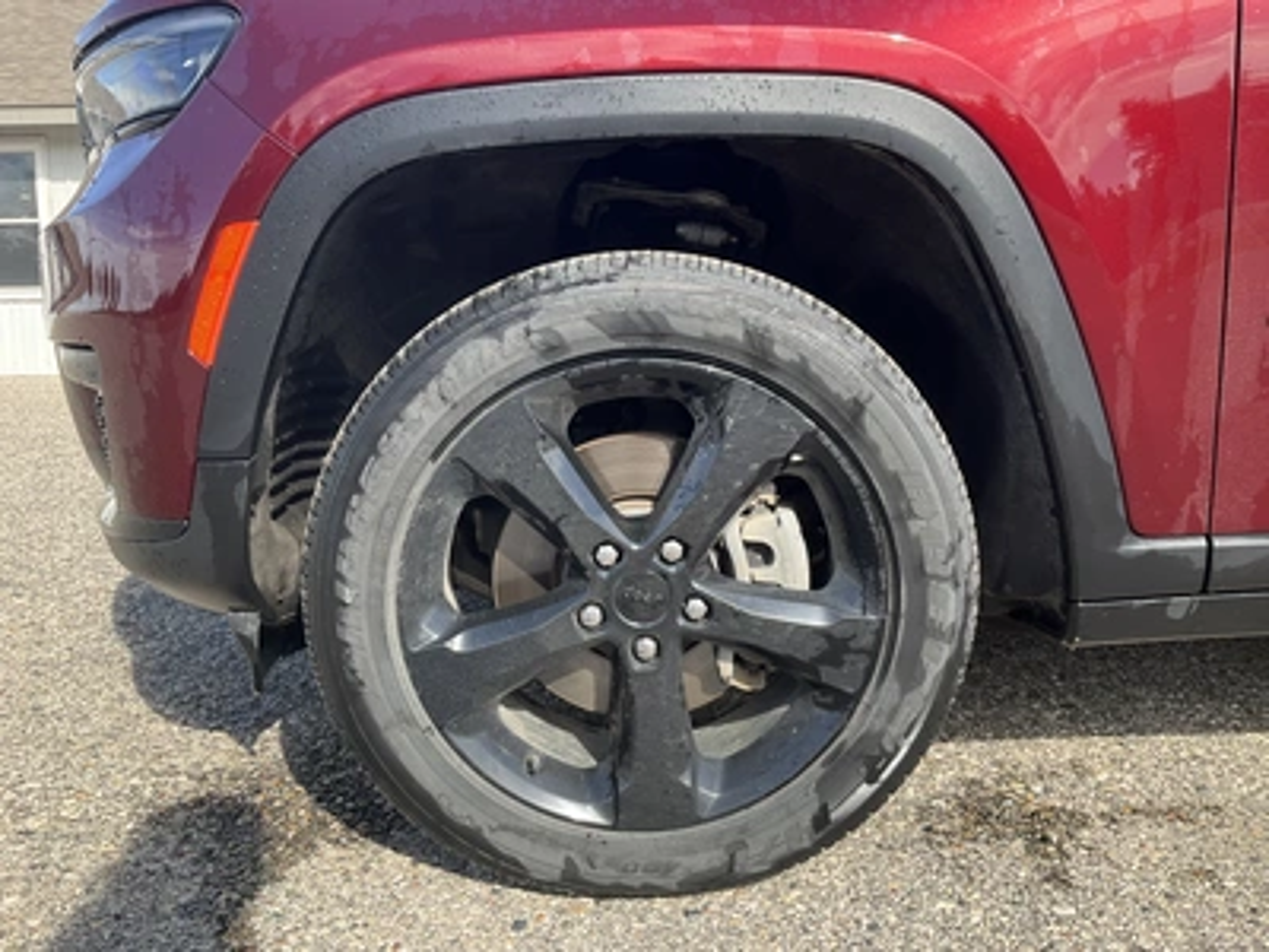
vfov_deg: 48.2
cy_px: 476
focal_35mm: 29
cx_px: 634
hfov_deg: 61.7
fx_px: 1063
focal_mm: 3
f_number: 1.8
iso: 25
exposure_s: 1/260
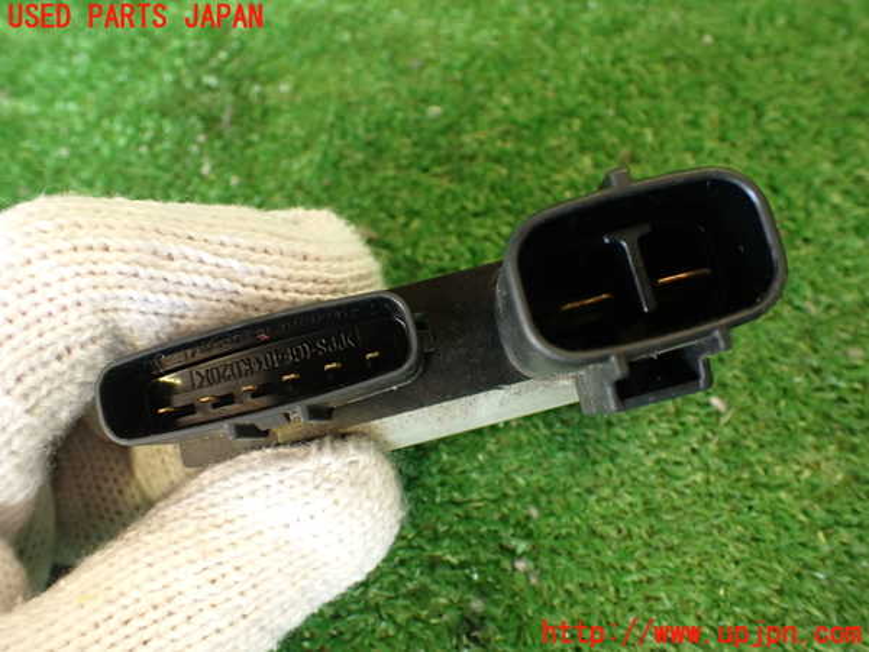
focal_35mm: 30
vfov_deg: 46.8
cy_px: 326
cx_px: 434
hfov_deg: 60.0
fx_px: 753
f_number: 2.3
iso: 200
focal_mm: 5.4
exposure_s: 1/30
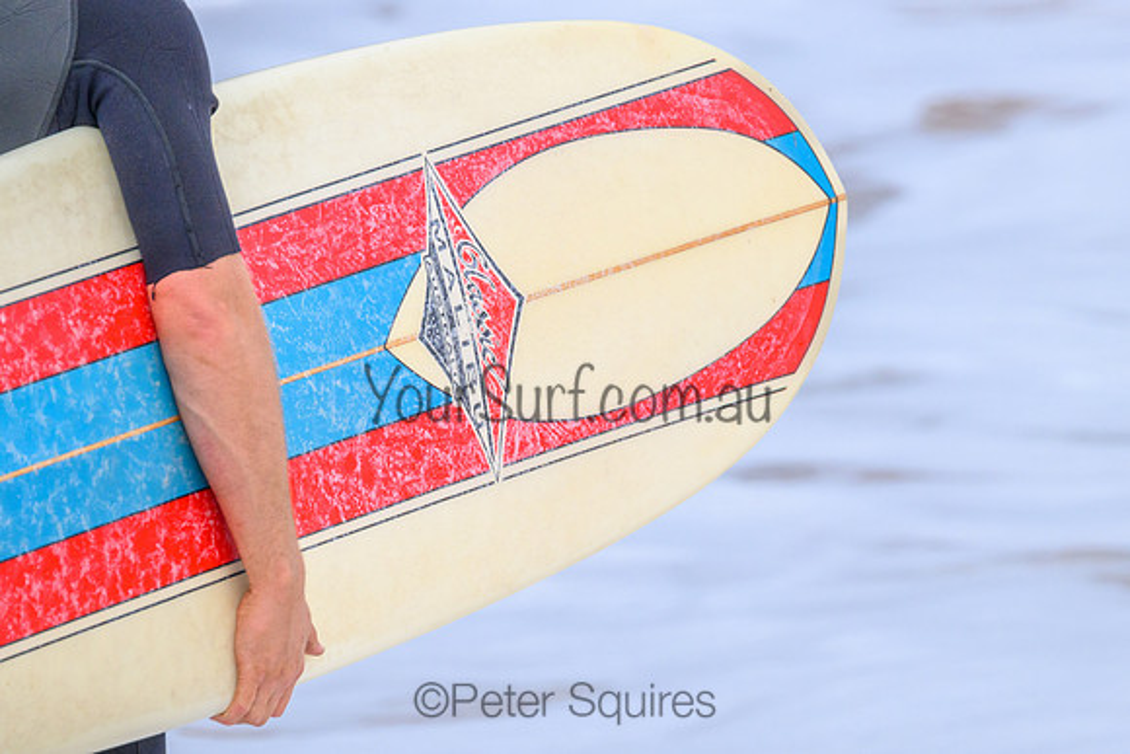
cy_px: 441
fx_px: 19815
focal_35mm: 631
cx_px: 660
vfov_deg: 2.2
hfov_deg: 3.3
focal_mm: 540
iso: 1400
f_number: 11
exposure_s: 1/2000
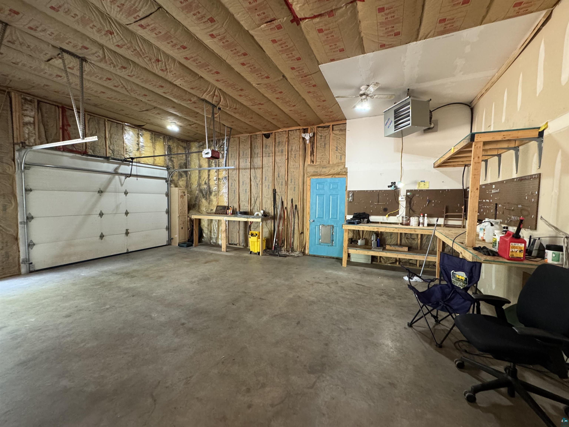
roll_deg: -1.2
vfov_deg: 85.7
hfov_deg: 102.1
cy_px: 214
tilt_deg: -2.1
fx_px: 230
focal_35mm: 14
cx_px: 284
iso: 400
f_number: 2.2
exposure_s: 1/60
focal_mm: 2.22
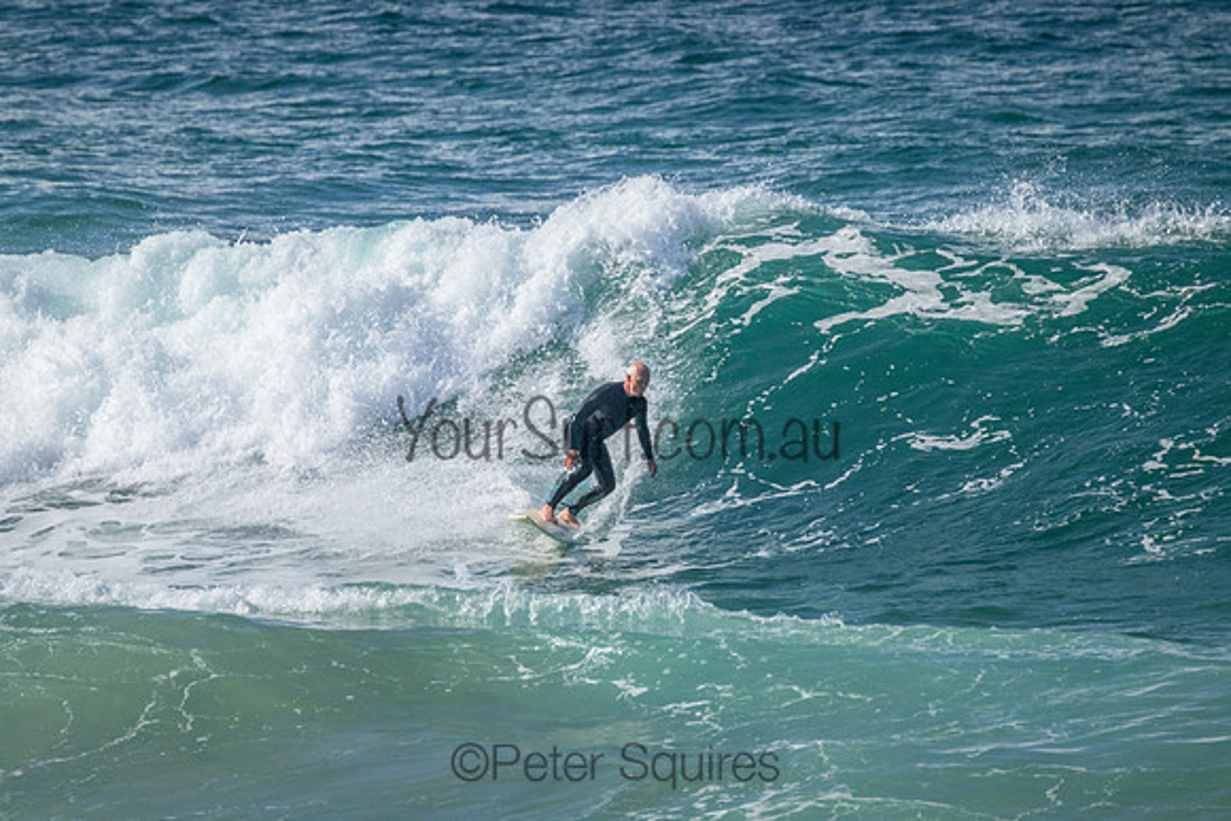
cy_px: 410
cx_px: 616
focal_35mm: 800
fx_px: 27361
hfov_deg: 2.6
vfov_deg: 1.7
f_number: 11
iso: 2000
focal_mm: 800
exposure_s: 1/1600
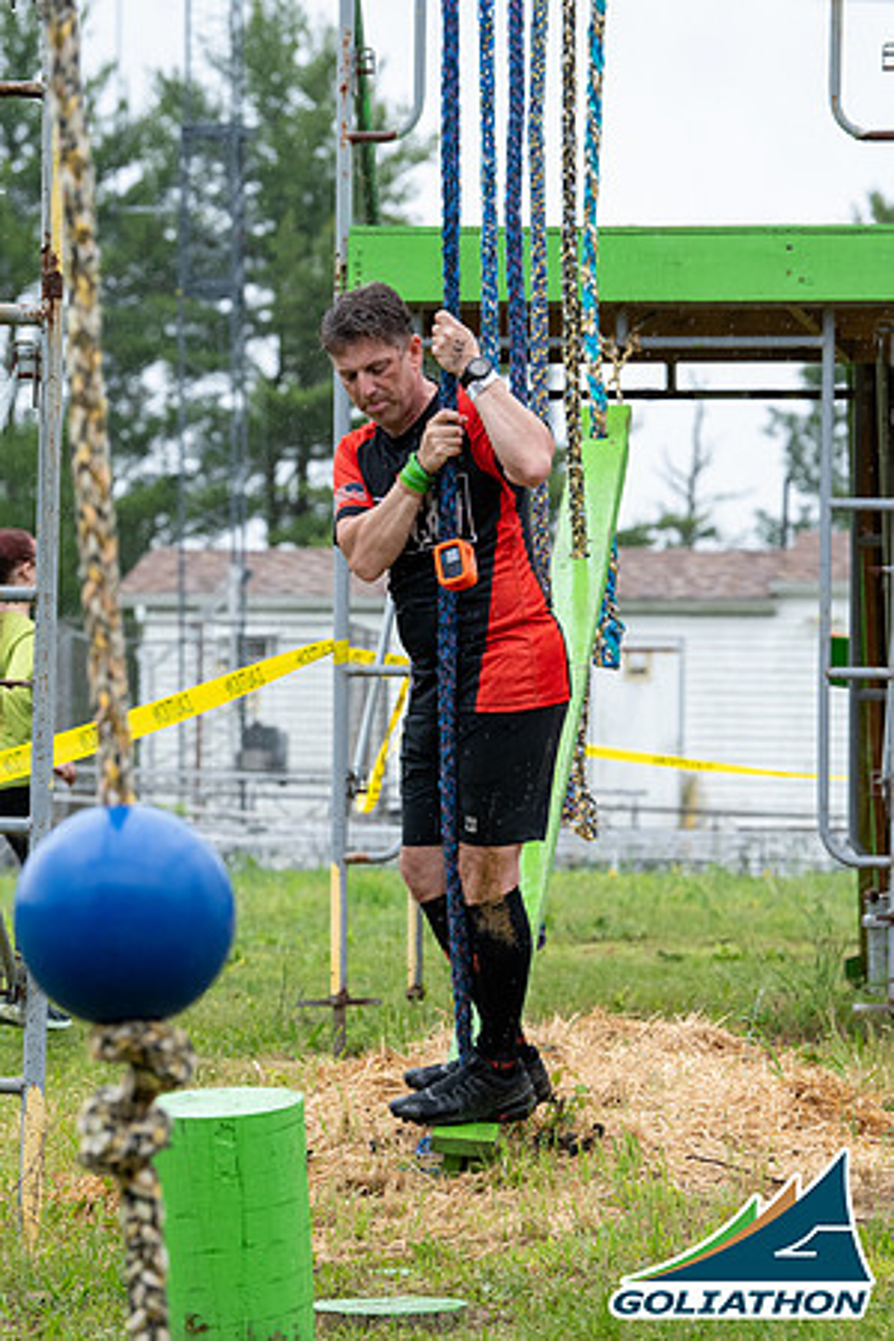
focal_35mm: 180
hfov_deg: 7.6
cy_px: 670
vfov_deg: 11.4
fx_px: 6704
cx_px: 447
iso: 1600
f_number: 5.6
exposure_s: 1/800
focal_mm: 120
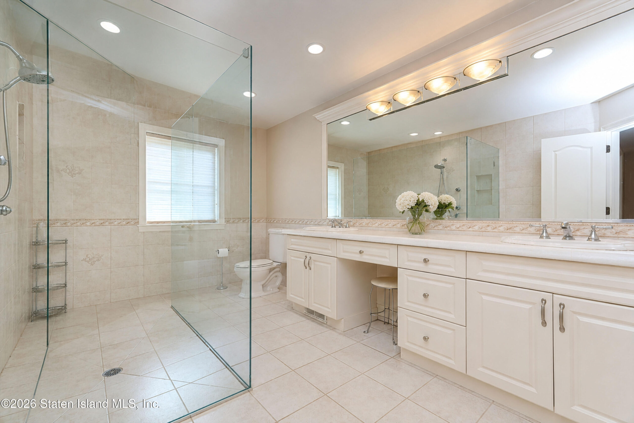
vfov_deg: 73.8
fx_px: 282
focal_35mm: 16
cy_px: 212
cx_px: 317
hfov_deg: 96.7
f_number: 5.6
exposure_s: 1/50
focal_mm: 16
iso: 64
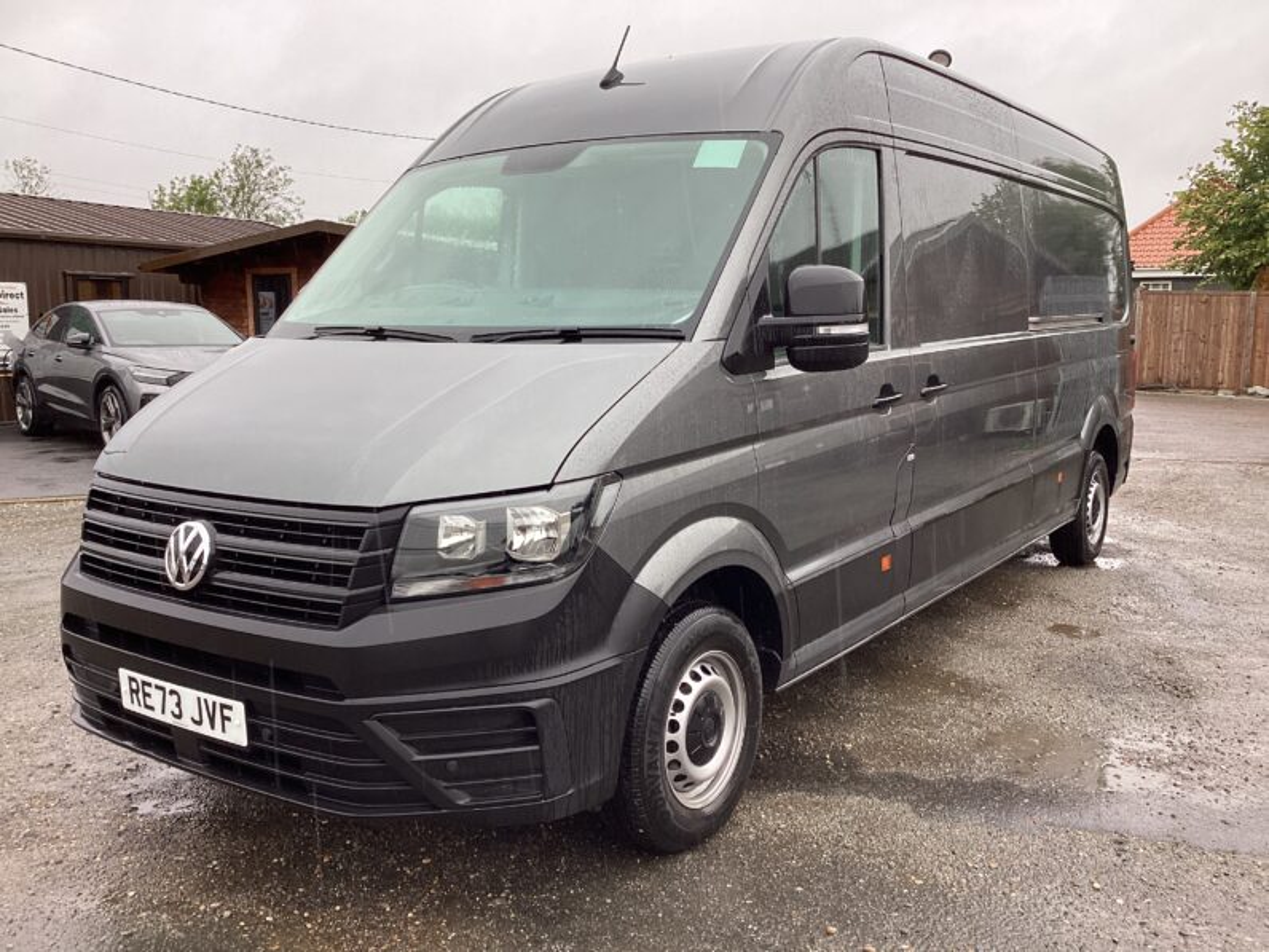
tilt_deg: -10.6
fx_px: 1136
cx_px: 634
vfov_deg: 45.4
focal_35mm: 31
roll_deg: +0.5
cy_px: 476
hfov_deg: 58.4
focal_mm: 3.3
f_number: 2.4
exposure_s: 1/120
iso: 40
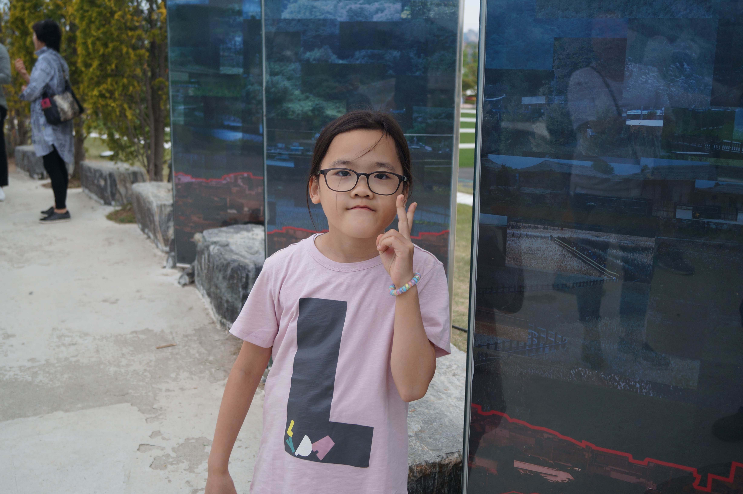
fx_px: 804
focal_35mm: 39
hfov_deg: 49.6
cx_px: 372
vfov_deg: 34.1
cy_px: 247
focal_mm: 26
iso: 125
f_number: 4
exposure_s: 1/60
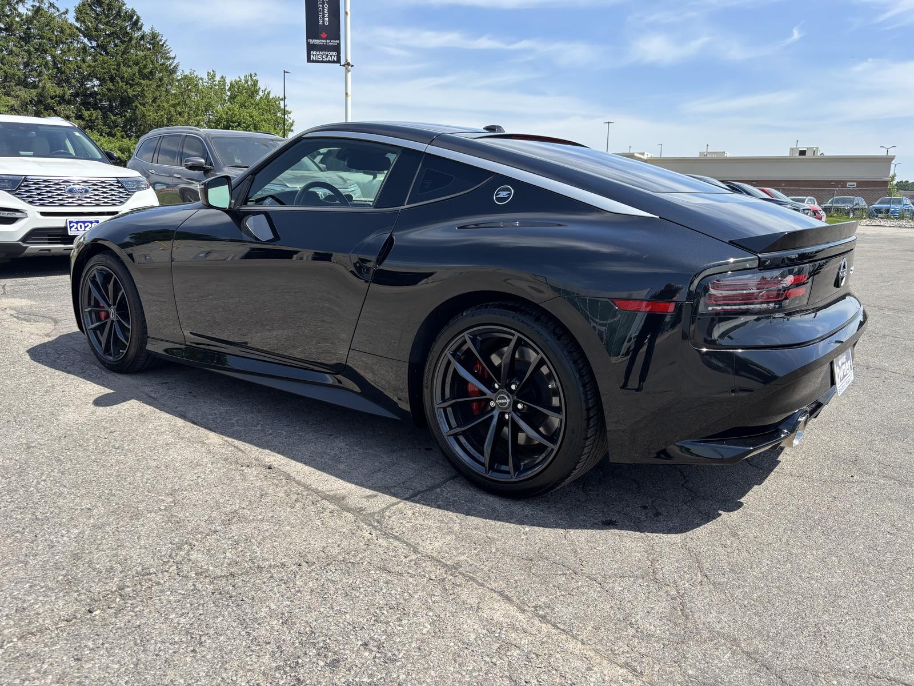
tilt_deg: -11.5
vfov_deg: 53.1
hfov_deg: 67.3
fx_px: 687
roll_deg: -2.0
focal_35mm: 26
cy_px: 343
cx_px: 457
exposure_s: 1/2062
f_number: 1.6
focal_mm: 5.96
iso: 50
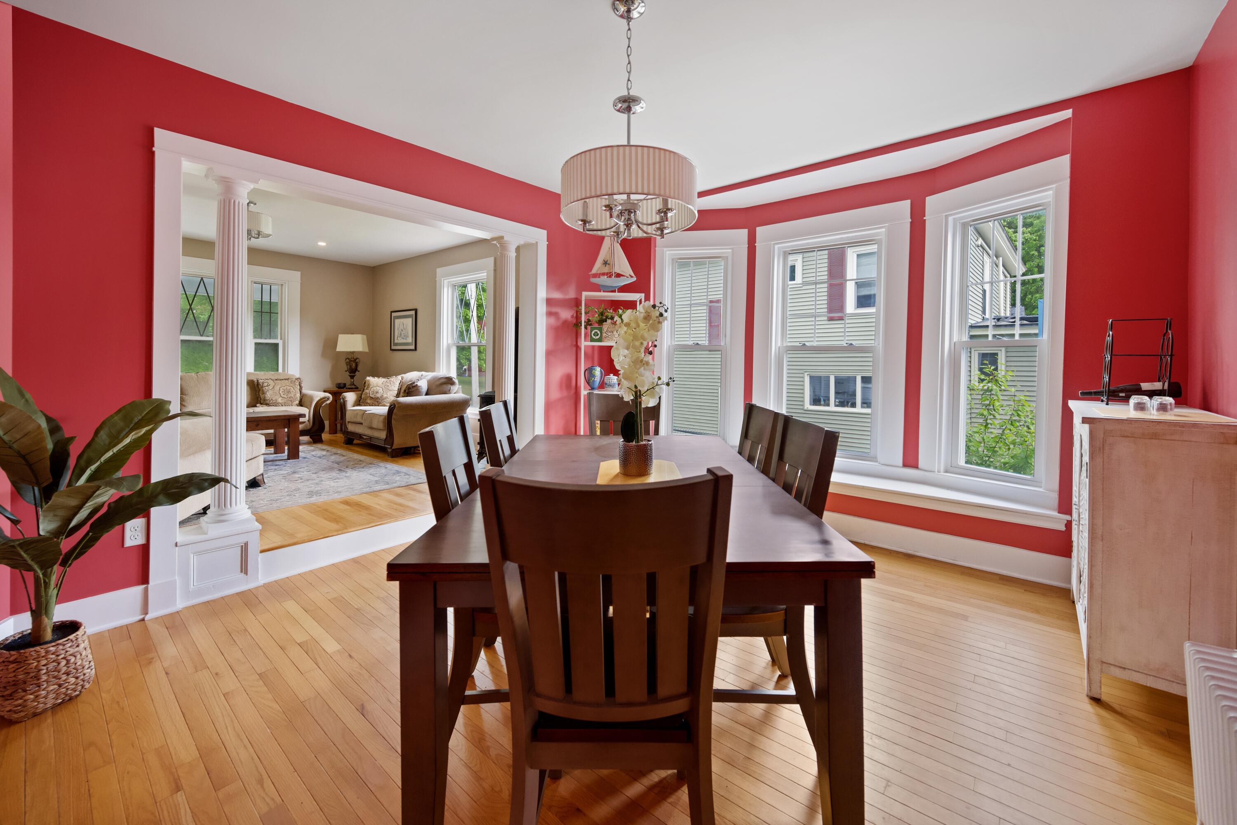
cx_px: 618
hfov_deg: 104.3
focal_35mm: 14
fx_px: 481
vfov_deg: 81.2
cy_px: 412
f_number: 4.5
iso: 1000
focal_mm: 14
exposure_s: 1/13
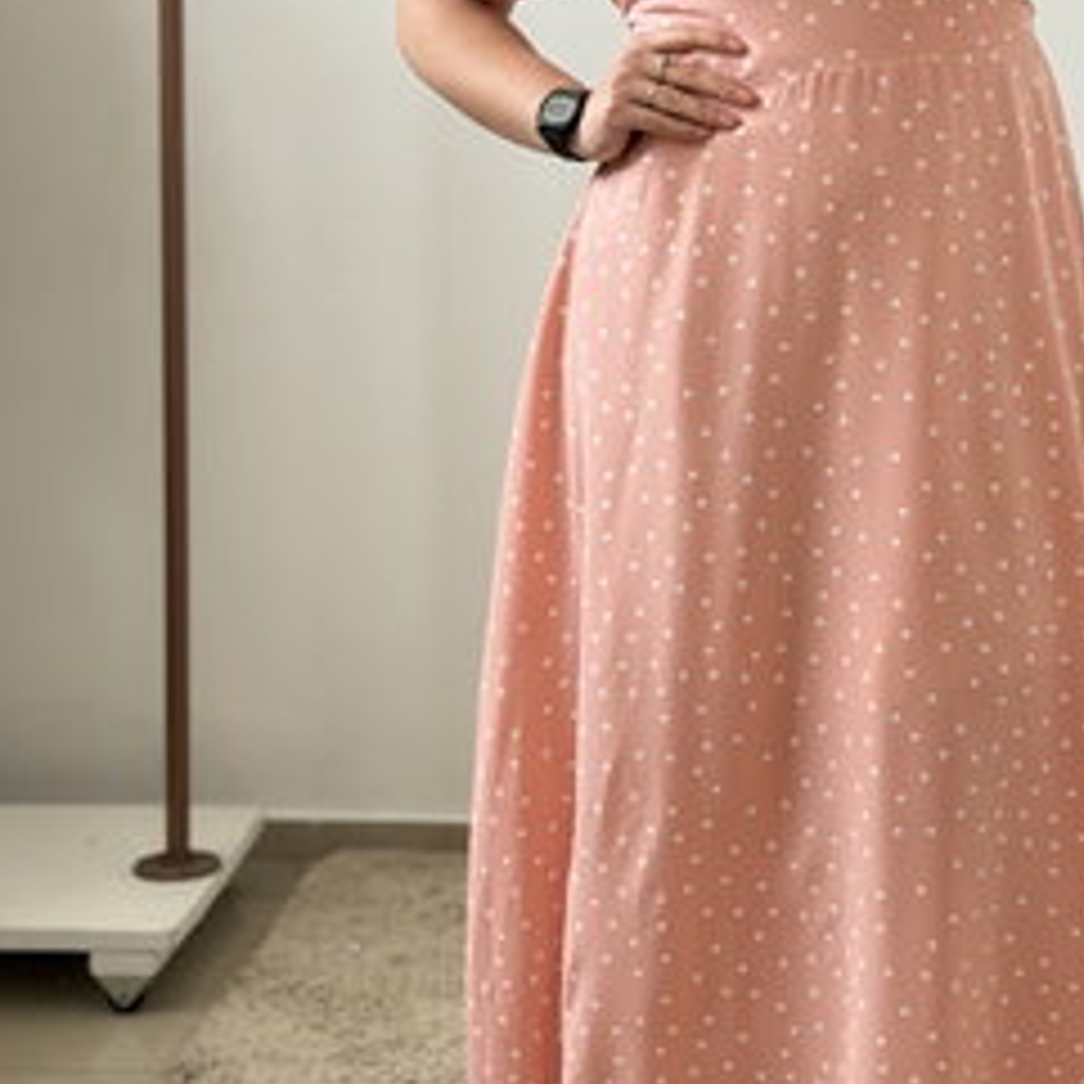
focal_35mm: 94
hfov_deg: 18.4
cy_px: 340
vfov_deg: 18.4
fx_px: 3330
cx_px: 720
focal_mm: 6.76
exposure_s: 1/121
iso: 100
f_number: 1.78
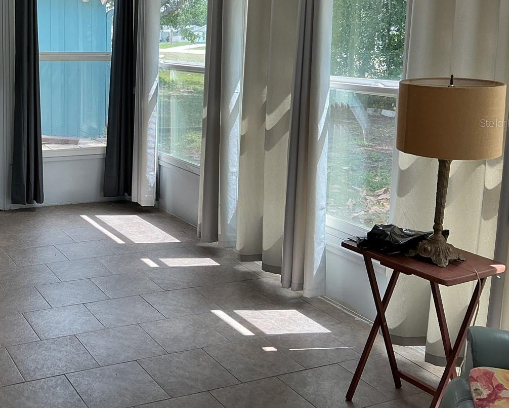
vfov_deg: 33.0
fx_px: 678
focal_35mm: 45
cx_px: 123
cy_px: 123
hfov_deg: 39.9
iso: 20
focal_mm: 3
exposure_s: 1/120
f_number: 1.8
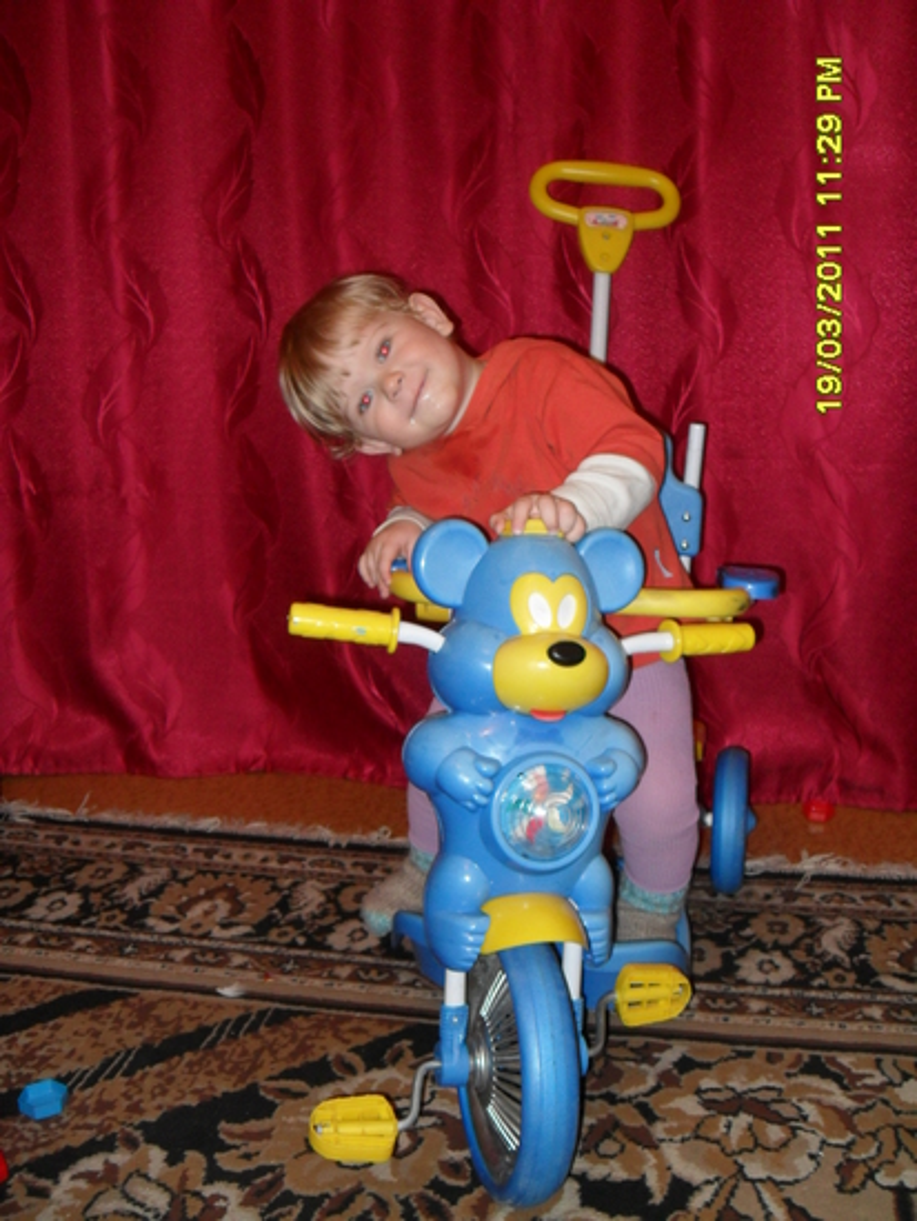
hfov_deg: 40.7
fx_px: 1235
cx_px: 458
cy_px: 610
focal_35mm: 35
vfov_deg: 52.6
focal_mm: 6.2
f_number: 2.8
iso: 200
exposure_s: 1/45
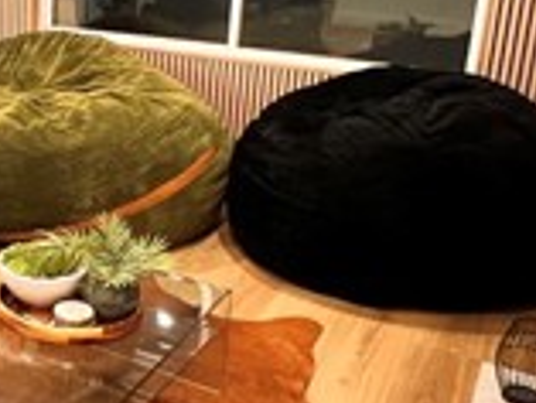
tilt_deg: -15.8
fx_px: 821
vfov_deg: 27.4
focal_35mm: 53
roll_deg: -1.1
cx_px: 0
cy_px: 140
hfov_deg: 33.1
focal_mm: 1.57
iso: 800
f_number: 1.8
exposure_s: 1/40
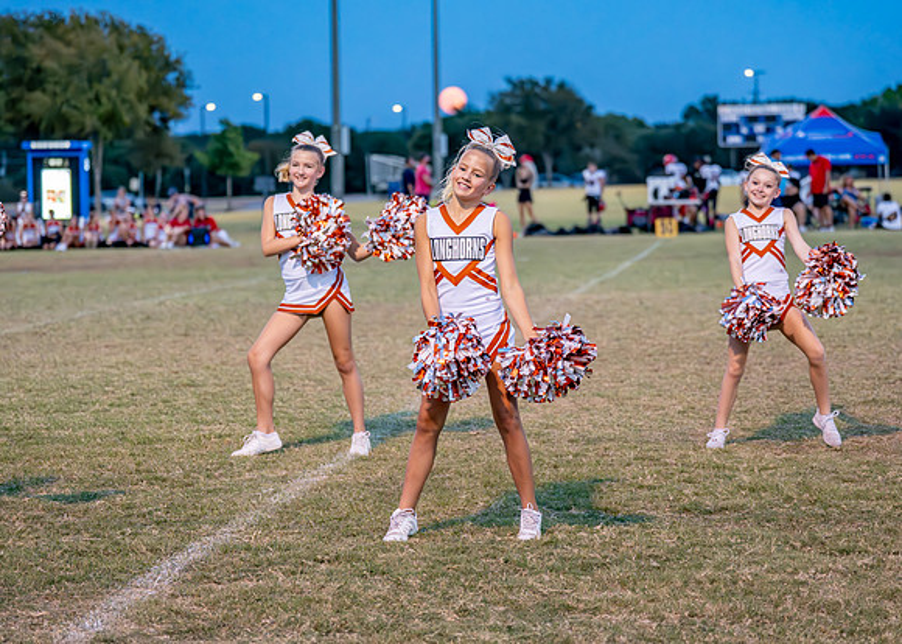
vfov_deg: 14.4
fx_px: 2545
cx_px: 464
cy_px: 306
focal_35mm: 99
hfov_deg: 20.1
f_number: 2.8
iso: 5000
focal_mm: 80
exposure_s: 1/1000
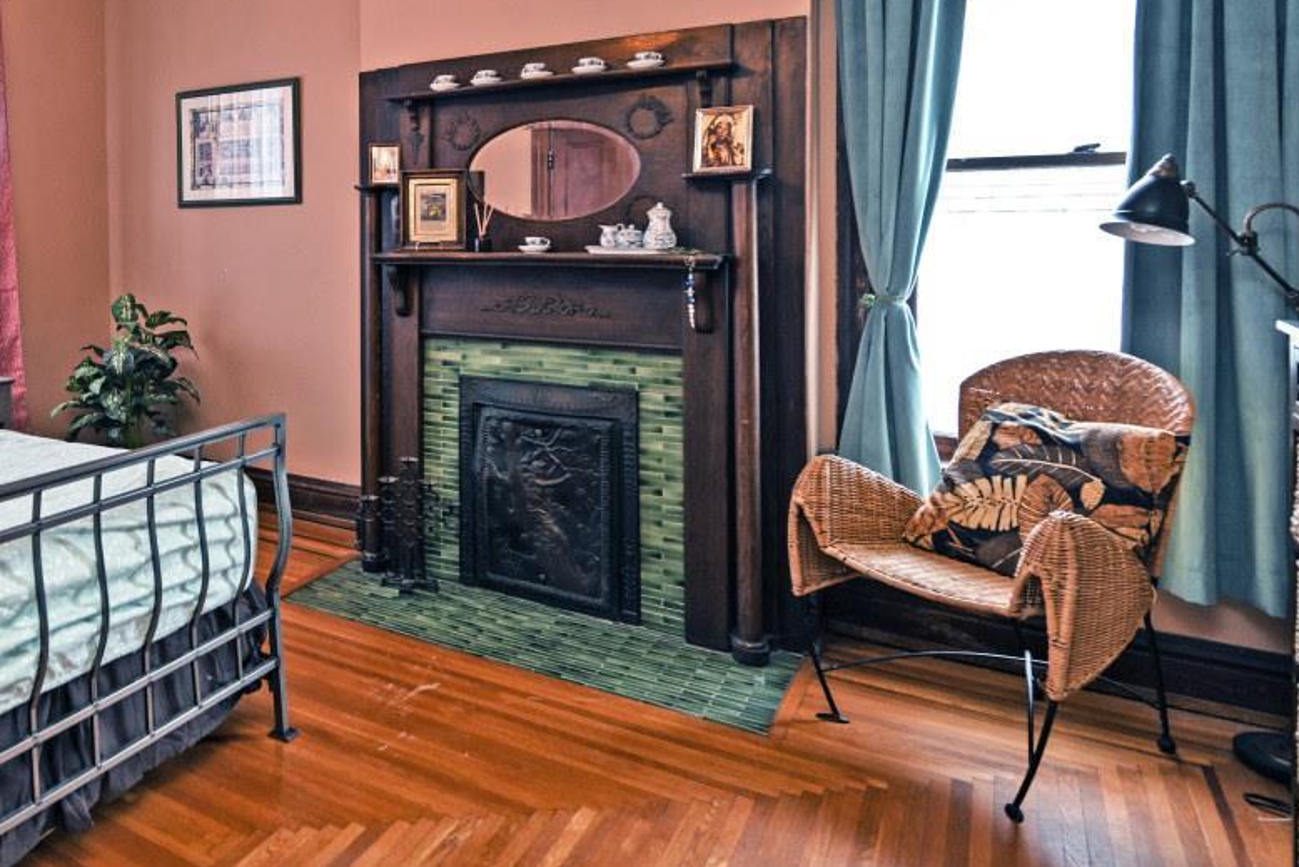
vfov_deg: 46.7
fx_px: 974
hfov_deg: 59.5
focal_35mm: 27
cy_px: 249
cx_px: 184
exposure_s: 1/60
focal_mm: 14
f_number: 4
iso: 320
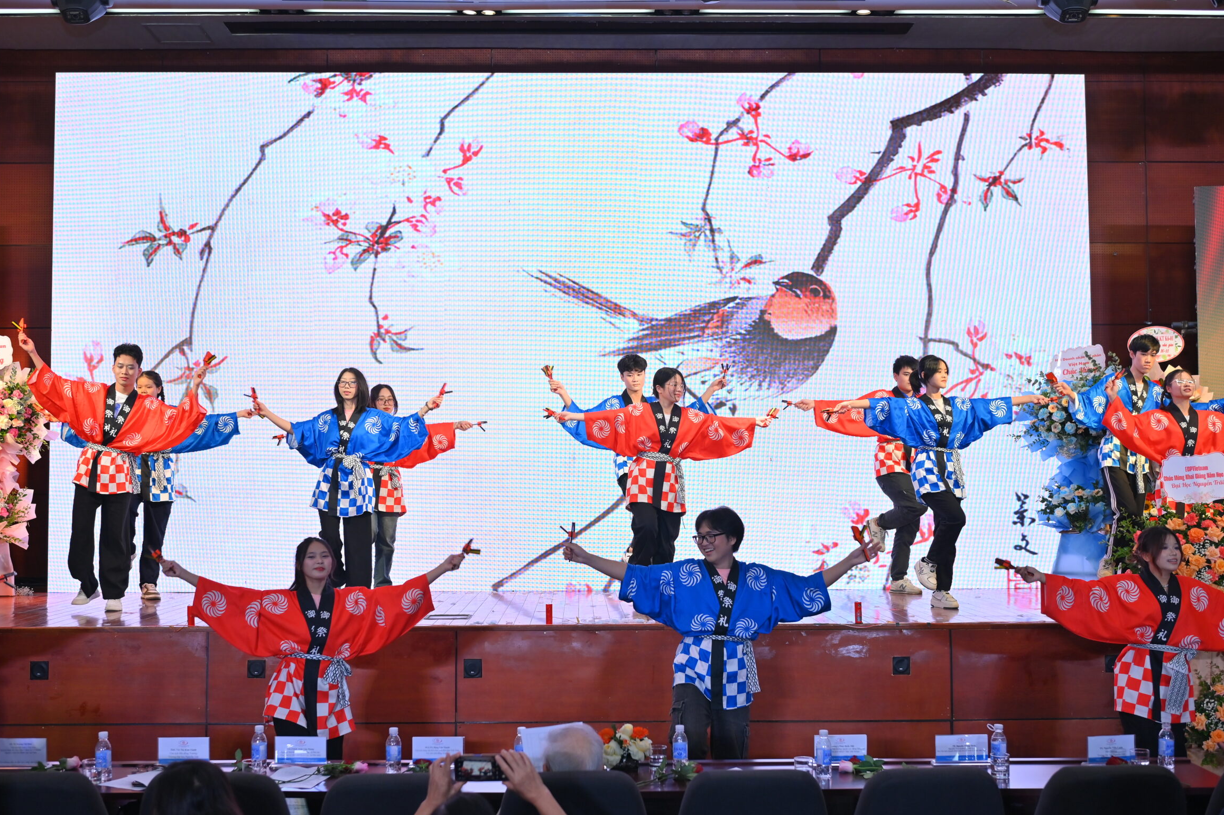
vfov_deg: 31.8
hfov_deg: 46.4
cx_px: 602
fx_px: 1427
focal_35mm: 42
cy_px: 444
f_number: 4
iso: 400
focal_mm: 38
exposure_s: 1/250
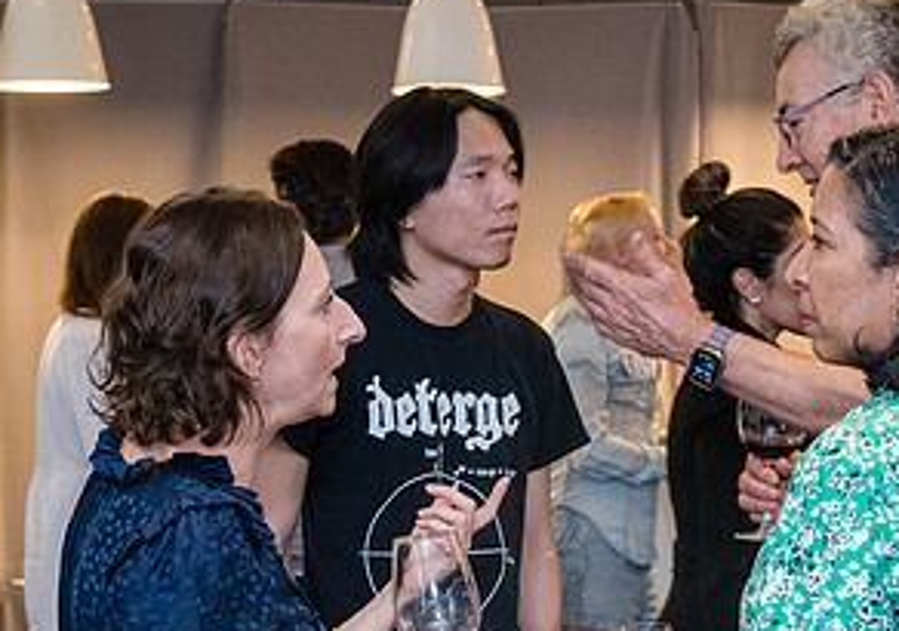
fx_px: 2691
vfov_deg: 13.1
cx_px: 637
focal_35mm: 106
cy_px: 697
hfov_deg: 18.9
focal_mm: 42
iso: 6400
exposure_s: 1/160
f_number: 4.5
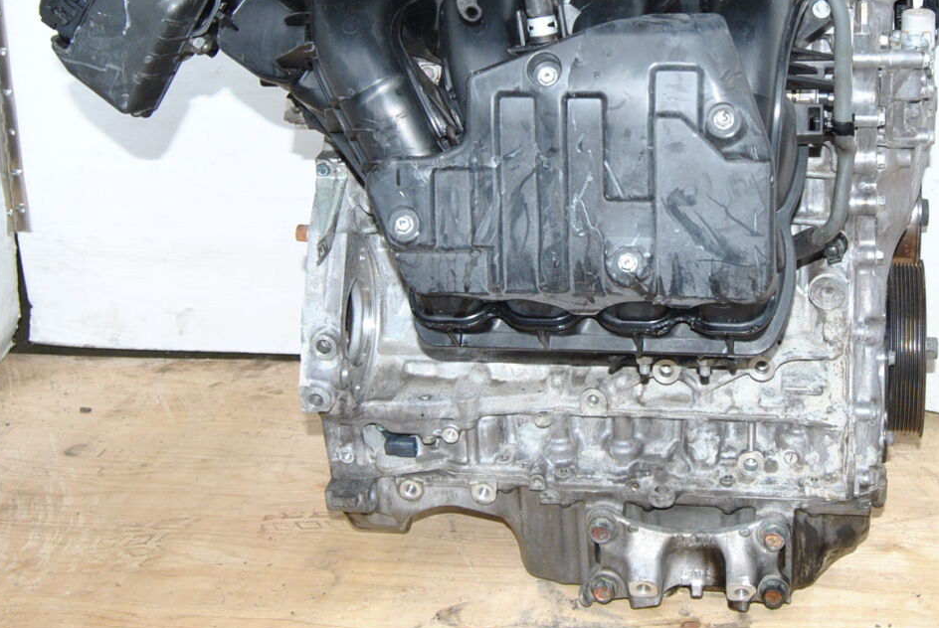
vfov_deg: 22.0
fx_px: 1593
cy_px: 125
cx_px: 639
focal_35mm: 61
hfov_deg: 32.5
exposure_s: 1/200
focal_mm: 24
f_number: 7.1
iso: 400
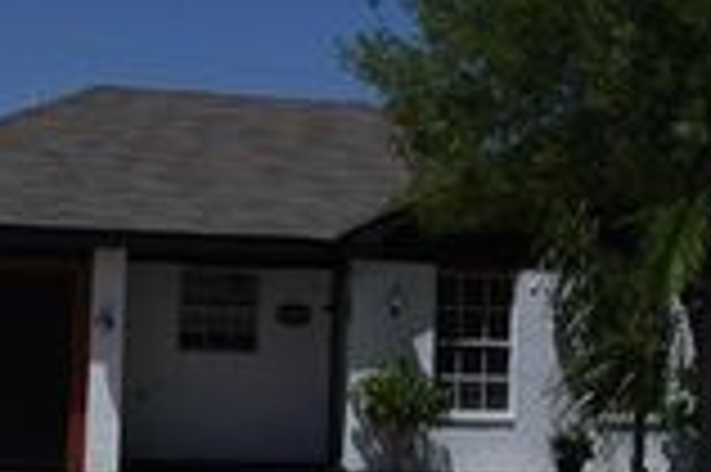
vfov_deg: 14.4
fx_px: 1874
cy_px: 263
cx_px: 464
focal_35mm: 95
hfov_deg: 21.4
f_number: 18
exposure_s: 1/1250
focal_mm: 20
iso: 1000
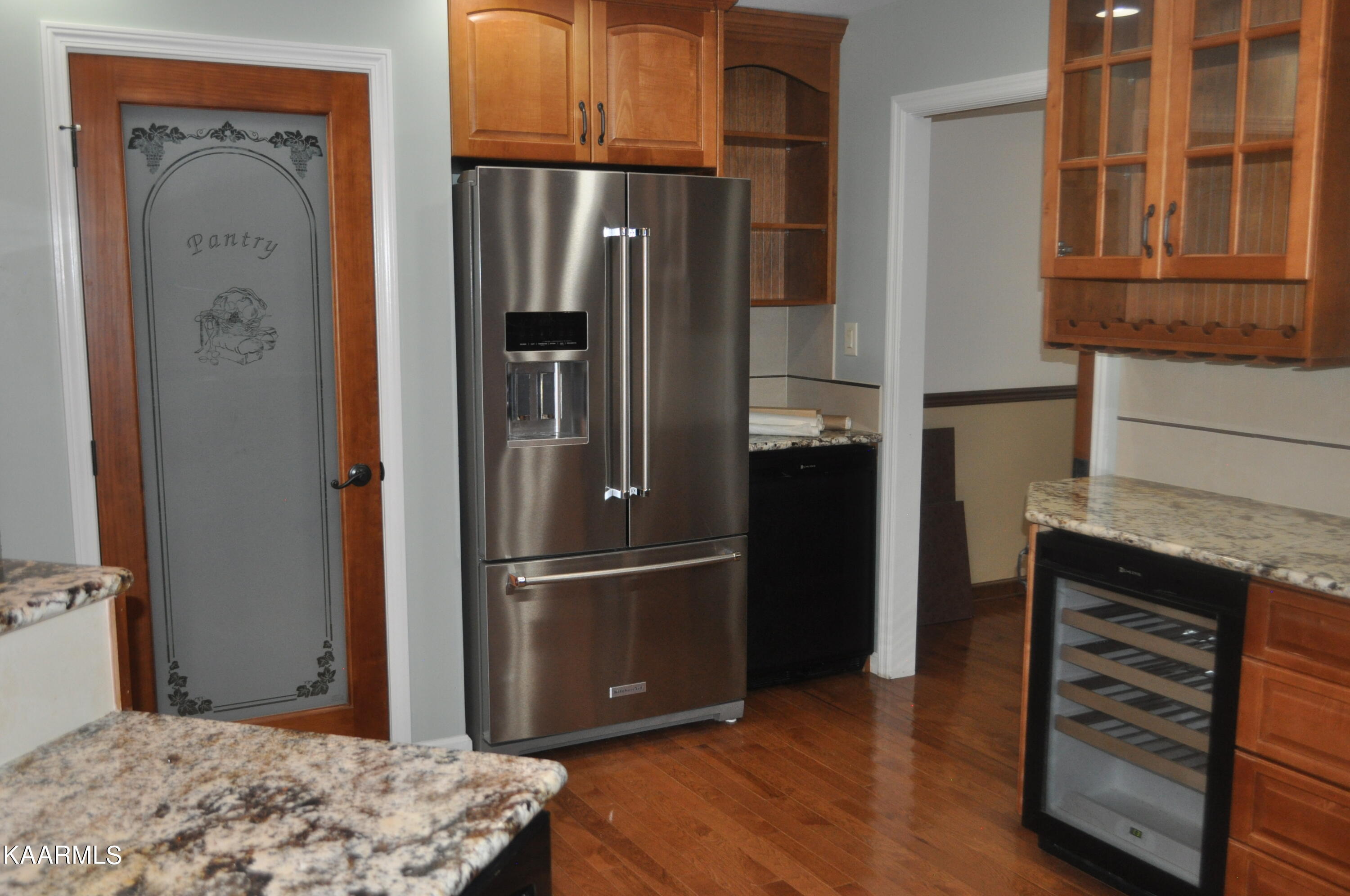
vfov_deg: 39.9
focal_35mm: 33
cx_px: 675
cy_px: 448
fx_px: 1236
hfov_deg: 57.3
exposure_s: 1/60
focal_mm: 22
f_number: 4
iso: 800
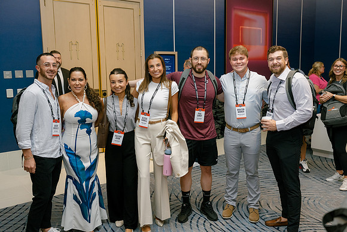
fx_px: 337
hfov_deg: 54.4
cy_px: 116
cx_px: 174
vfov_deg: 37.9
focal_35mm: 35
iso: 1250
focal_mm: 35
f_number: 4
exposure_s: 1/160
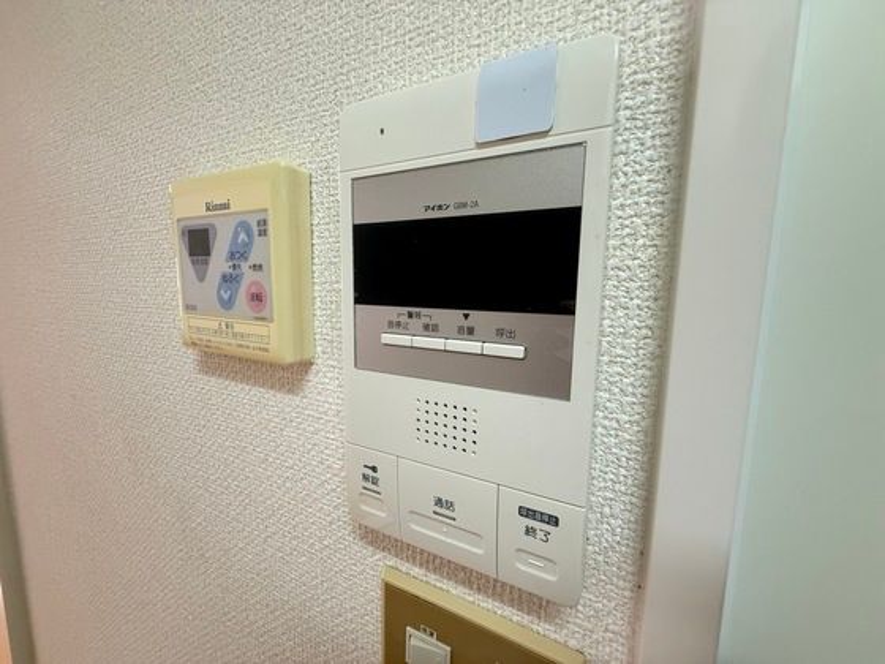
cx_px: 442
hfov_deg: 102.1
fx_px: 358
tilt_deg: -7.5
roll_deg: -1.7
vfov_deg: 85.7
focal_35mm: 14
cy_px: 332
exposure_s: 1/60
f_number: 2.2
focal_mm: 2.22
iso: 320
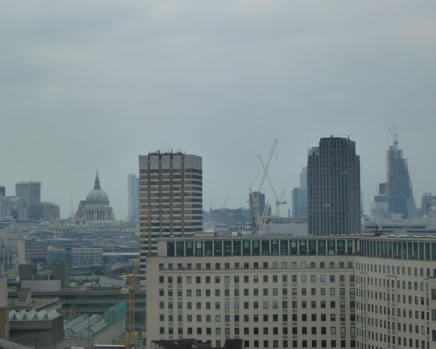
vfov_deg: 15.2
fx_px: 1303
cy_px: 174
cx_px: 229
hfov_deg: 19.0
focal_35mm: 101
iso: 160
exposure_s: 1/250
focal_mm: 17.3
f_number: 5
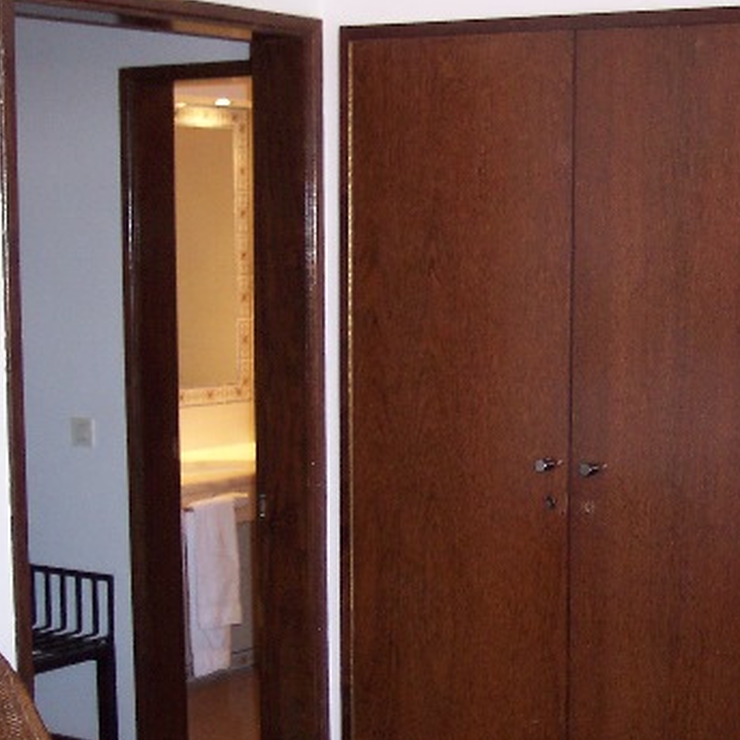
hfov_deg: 22.0
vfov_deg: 22.1
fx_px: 1886
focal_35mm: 78
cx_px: 559
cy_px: 484
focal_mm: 8
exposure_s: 1/30
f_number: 2.8
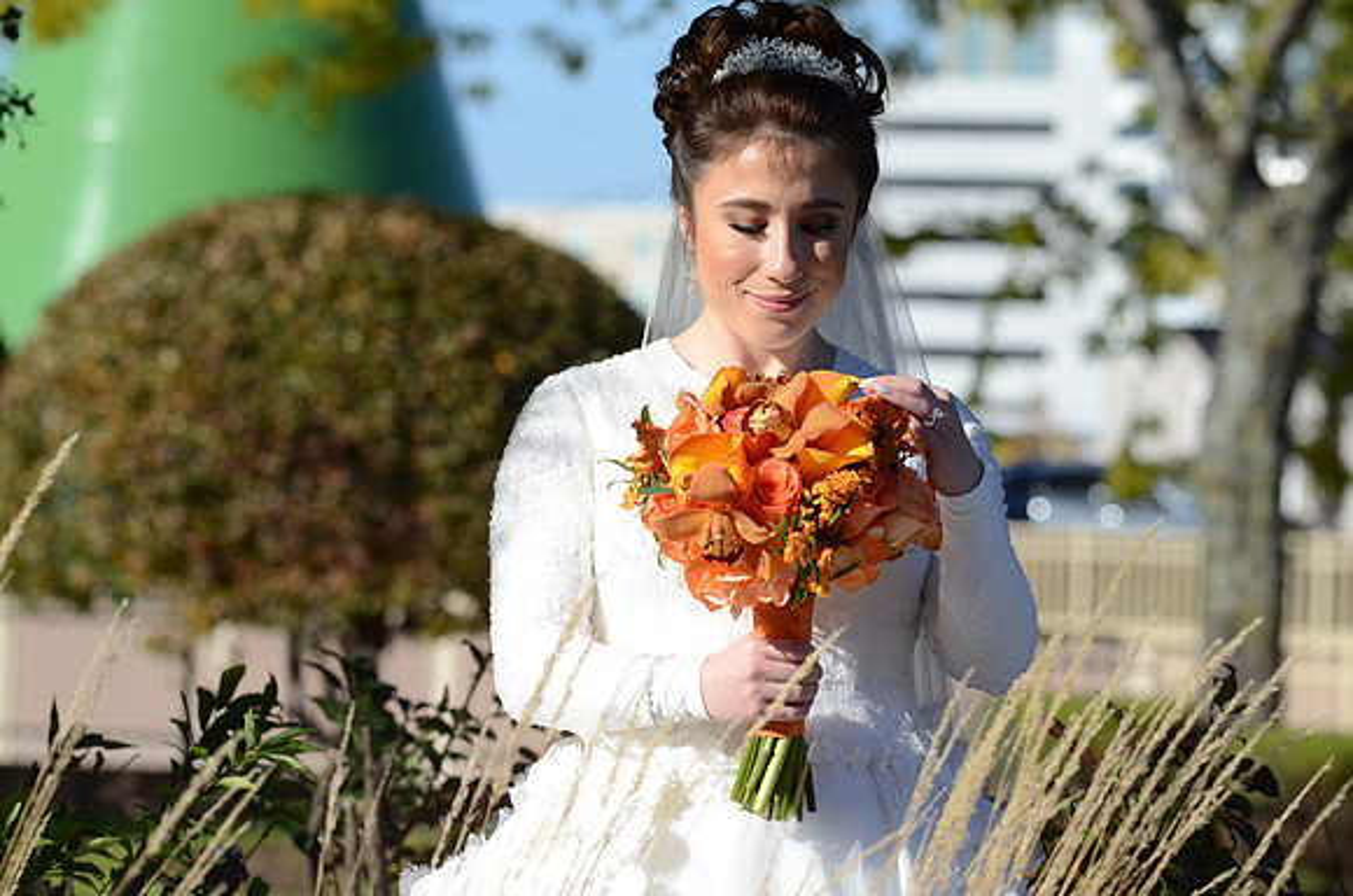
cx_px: 676
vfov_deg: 8.7
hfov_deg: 13.1
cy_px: 448
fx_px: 5906
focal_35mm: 158
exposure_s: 1/6400
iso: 800
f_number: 4.5
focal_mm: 105
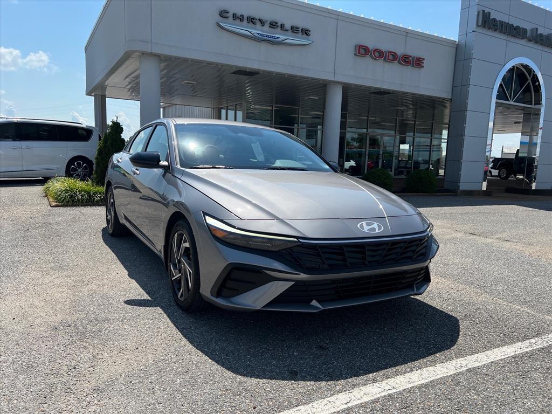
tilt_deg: -7.7
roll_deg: -3.0
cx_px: 276
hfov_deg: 67.3
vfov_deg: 53.1
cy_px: 207
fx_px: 415
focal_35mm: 26
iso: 50
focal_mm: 5.7
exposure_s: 1/8696
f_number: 1.5
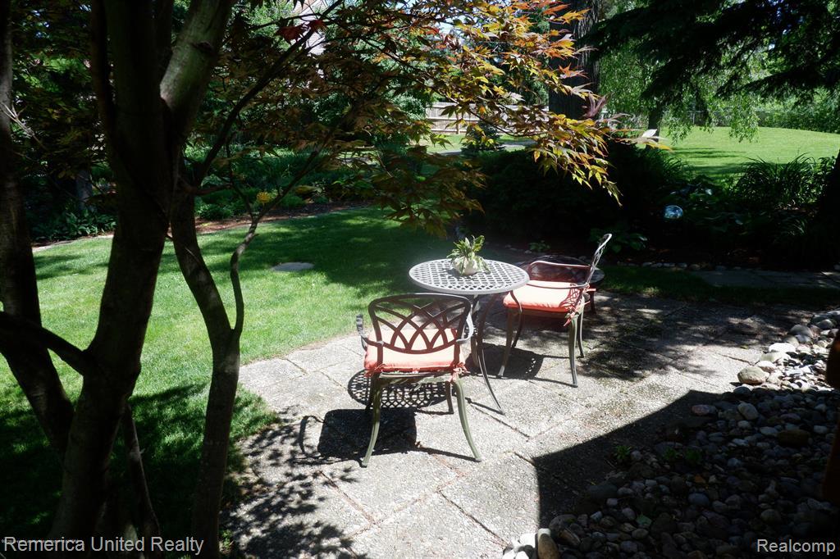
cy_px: 280
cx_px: 420
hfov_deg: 76.1
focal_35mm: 23
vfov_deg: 55.1
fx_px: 536
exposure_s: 1/140
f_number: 8
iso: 200
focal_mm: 15.2
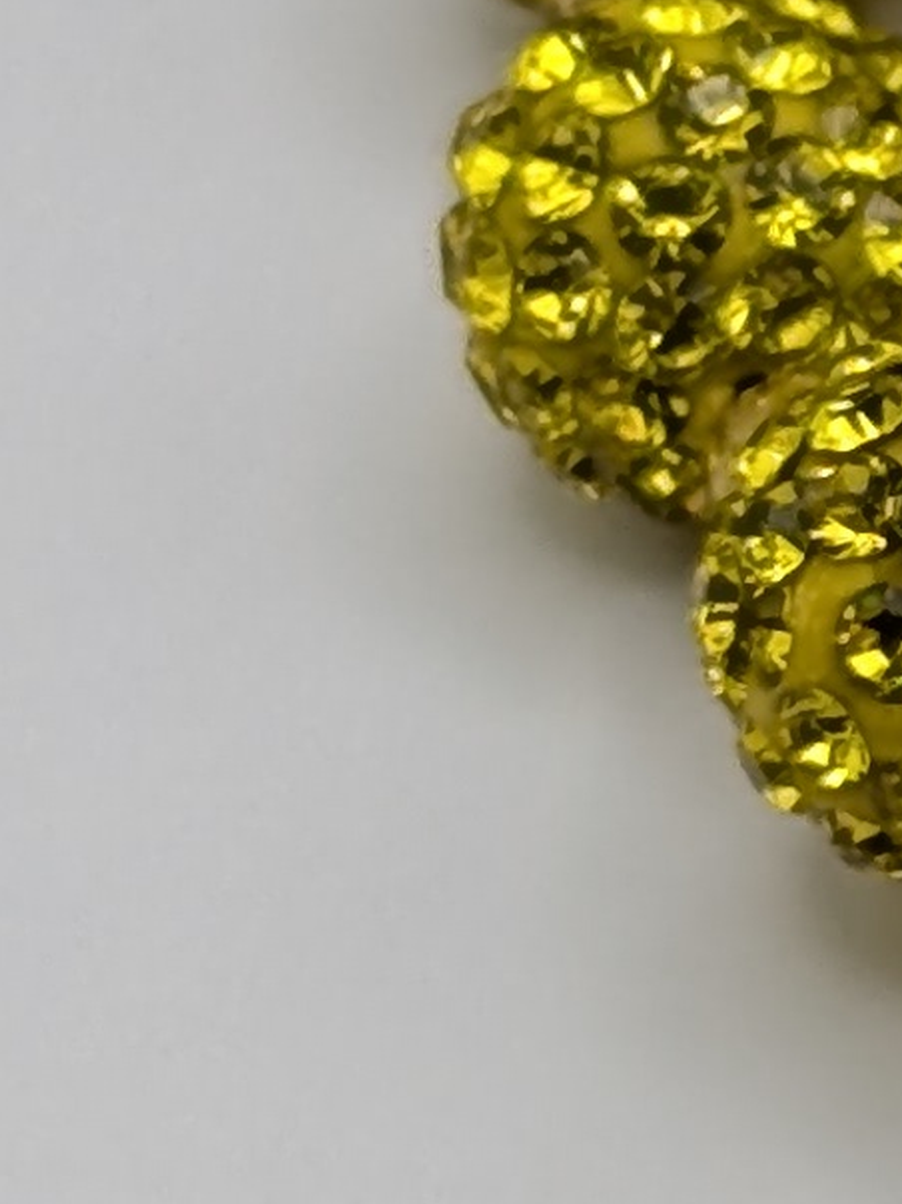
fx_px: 11539
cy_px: 505
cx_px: 2770
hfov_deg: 4.3
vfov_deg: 6.0
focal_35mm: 332
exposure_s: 1/189
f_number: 1.68
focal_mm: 6.9
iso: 28
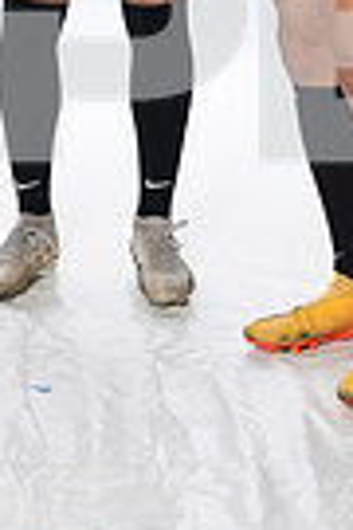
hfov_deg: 7.2
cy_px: -232
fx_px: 2794
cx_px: -51
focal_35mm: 190
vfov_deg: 10.5
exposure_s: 1/250
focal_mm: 57
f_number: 8
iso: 800
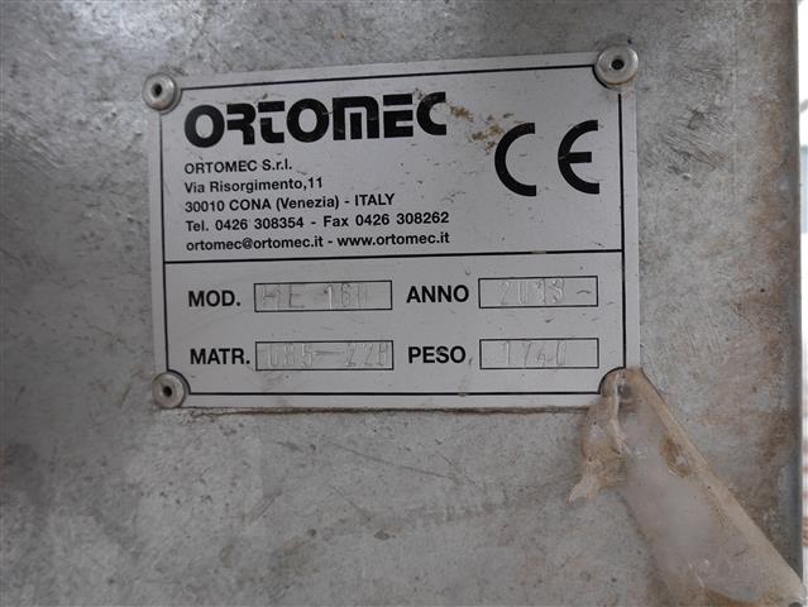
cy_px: 304
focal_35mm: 34
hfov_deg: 53.9
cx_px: 404
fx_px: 794
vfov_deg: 41.8
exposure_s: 1/160
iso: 160
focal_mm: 17
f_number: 5.6
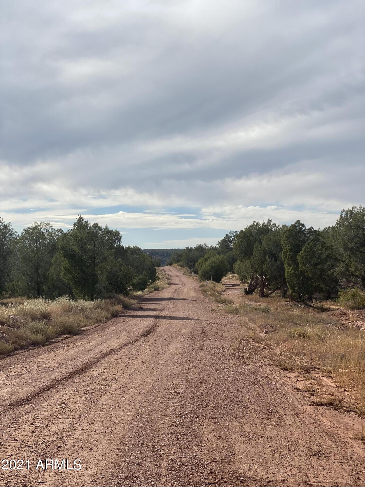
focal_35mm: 52
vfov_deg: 36.8
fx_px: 731
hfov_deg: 28.0
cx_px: 182
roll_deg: +0.2
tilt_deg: +1.9
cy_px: 244
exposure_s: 1/2660
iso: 20
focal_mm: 6
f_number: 2
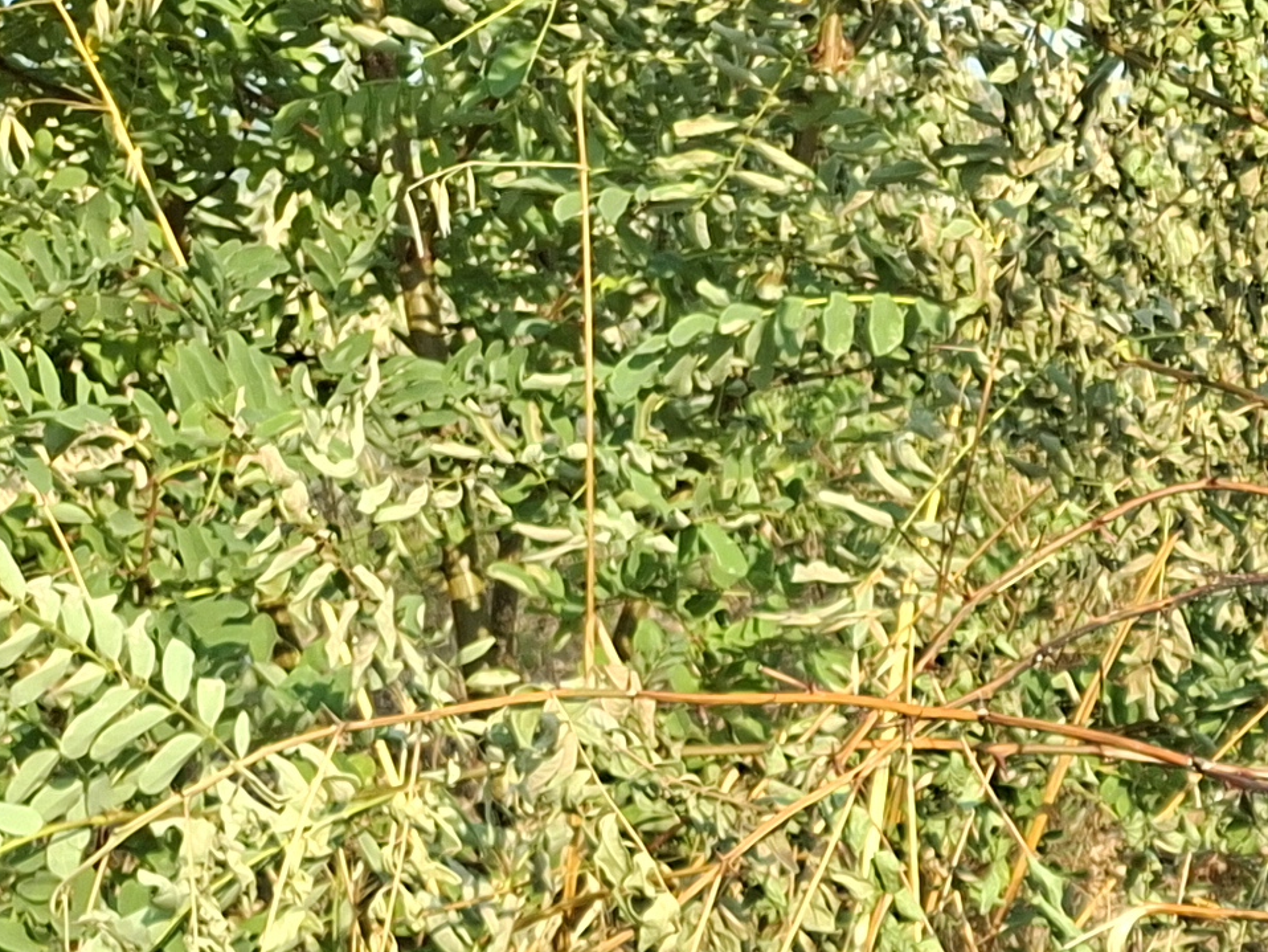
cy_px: 1512
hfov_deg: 17.6
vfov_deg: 14.2
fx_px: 3517
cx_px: 2071
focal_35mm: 96
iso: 50
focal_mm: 5.54
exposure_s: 1/669
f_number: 1.8
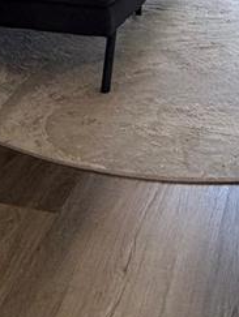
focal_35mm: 69
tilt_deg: -9.3
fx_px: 634
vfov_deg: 25.1
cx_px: 107
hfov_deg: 21.4
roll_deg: +1.2
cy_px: -73
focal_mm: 2.22
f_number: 2.2
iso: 200
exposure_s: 1/121
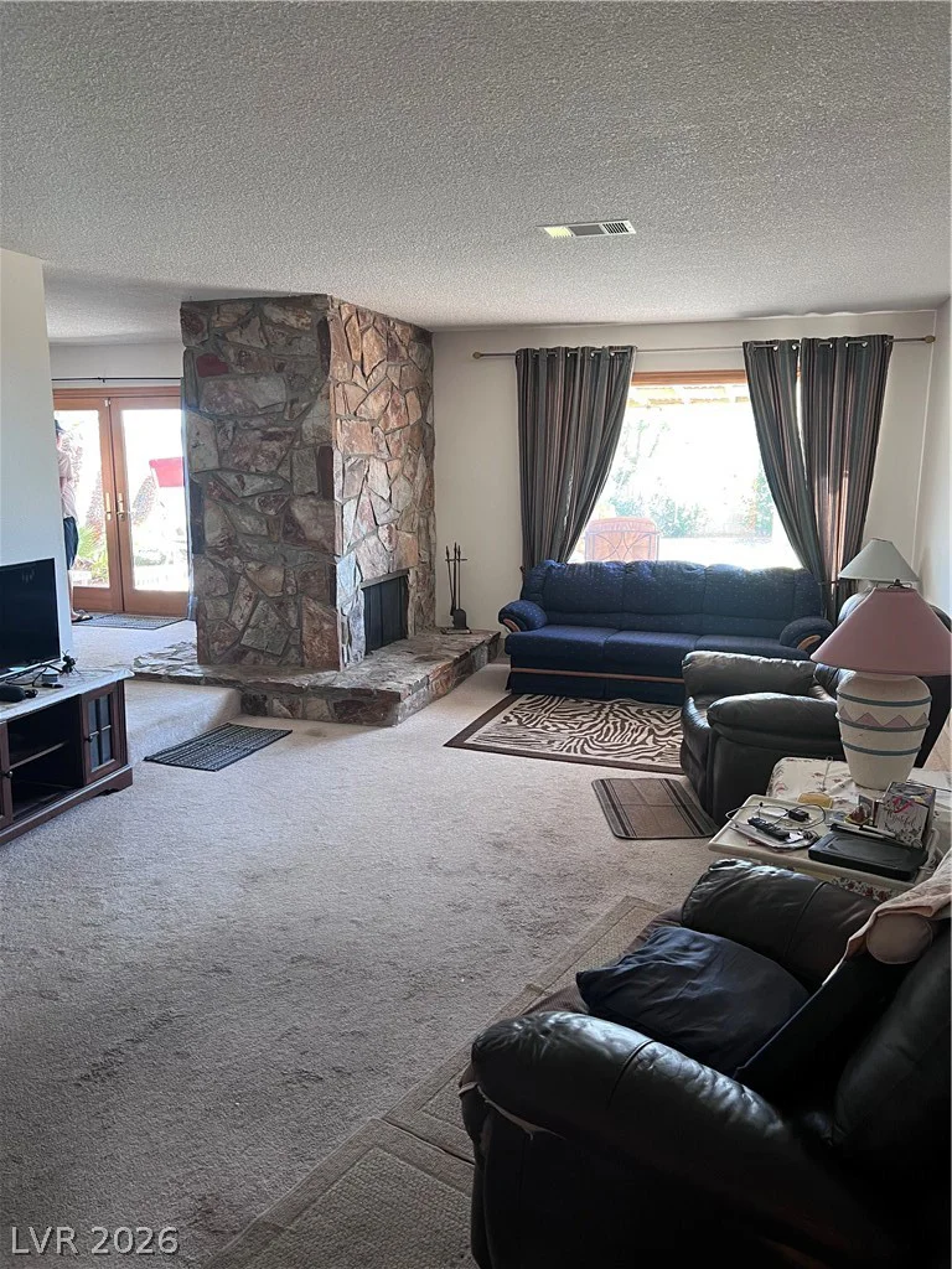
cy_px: 634
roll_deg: +0.4
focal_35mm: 26
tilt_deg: -10.9
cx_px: 476
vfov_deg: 67.3
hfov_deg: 53.1
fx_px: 953
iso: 160
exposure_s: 1/60
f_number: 1.5
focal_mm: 5.7
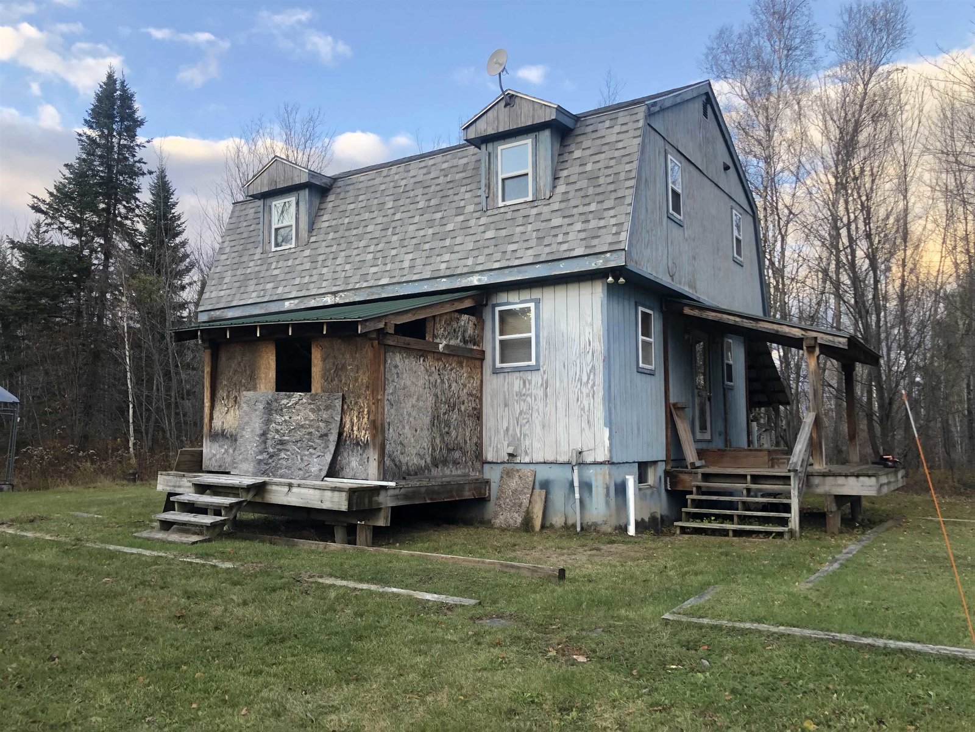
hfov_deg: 63.4
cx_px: 488
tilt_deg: +12.6
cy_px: 366
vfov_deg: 49.7
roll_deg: +1.2
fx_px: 789
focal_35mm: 28
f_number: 1.8
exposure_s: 1/174
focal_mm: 3.99
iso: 20
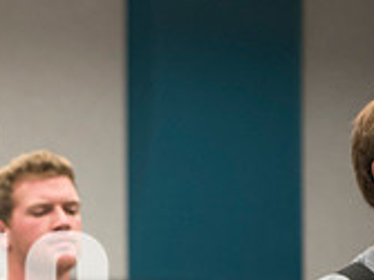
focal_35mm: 234
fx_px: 2526
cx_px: -60
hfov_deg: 8.4
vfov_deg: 6.3
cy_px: 337
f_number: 2.8
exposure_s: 1/160
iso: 1250
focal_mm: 70
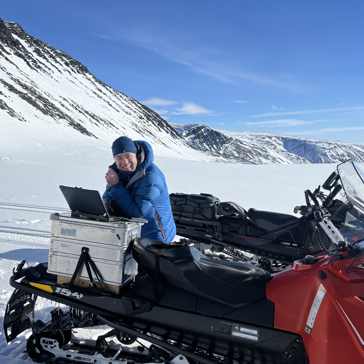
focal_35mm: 31
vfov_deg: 52.5
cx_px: 146
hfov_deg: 52.2
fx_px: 369
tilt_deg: -6.8
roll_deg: +1.0
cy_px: 183
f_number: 1.5
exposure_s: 1/10309
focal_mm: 5.7
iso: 50
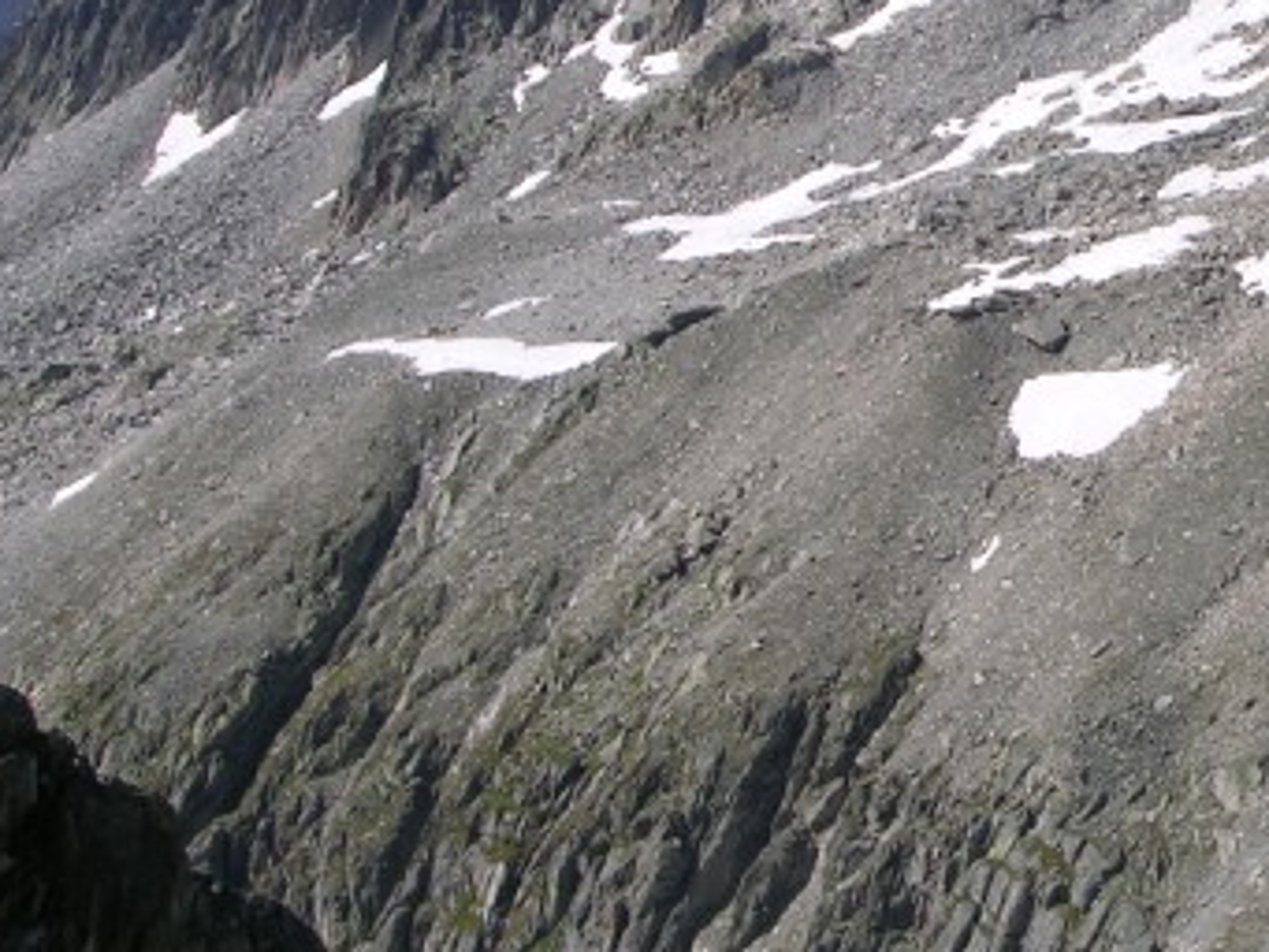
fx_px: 3851
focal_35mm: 105
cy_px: 253
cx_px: 1228
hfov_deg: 18.3
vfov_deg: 14.1
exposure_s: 1/283
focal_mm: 8.9
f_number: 6.3
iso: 50
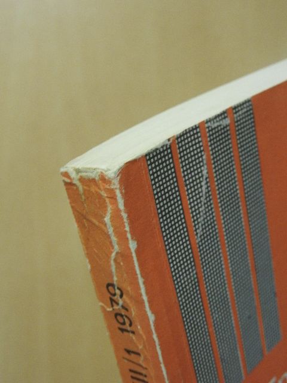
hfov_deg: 26.6
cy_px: 192
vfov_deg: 34.9
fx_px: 608
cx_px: 144
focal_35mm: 55
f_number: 4
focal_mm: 9.9
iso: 500
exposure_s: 1/80
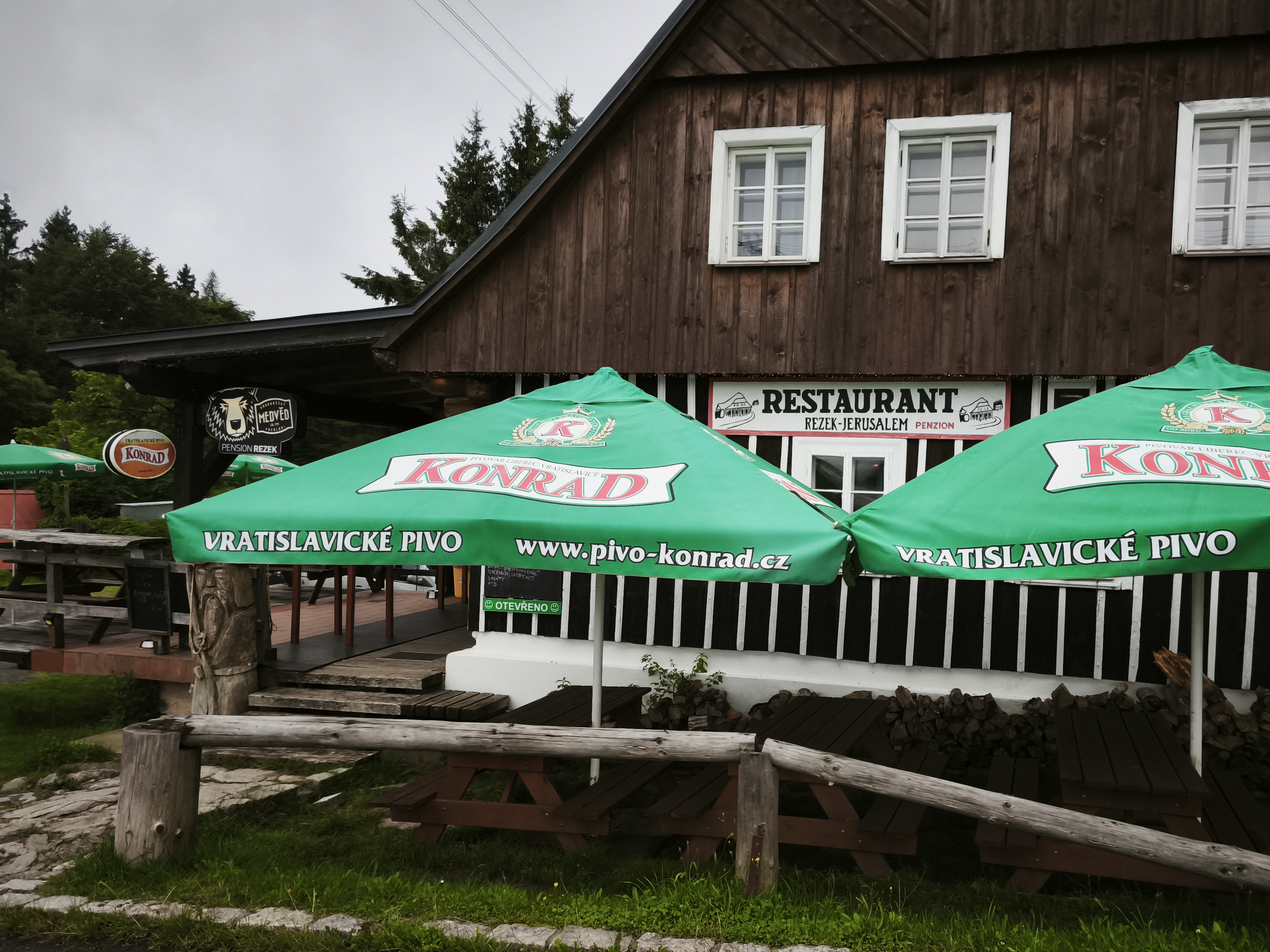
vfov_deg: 51.4
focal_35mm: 27
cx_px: 743
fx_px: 991
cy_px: 487
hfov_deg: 64.9
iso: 250
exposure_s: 1/1733
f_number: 1.7
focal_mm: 5.35
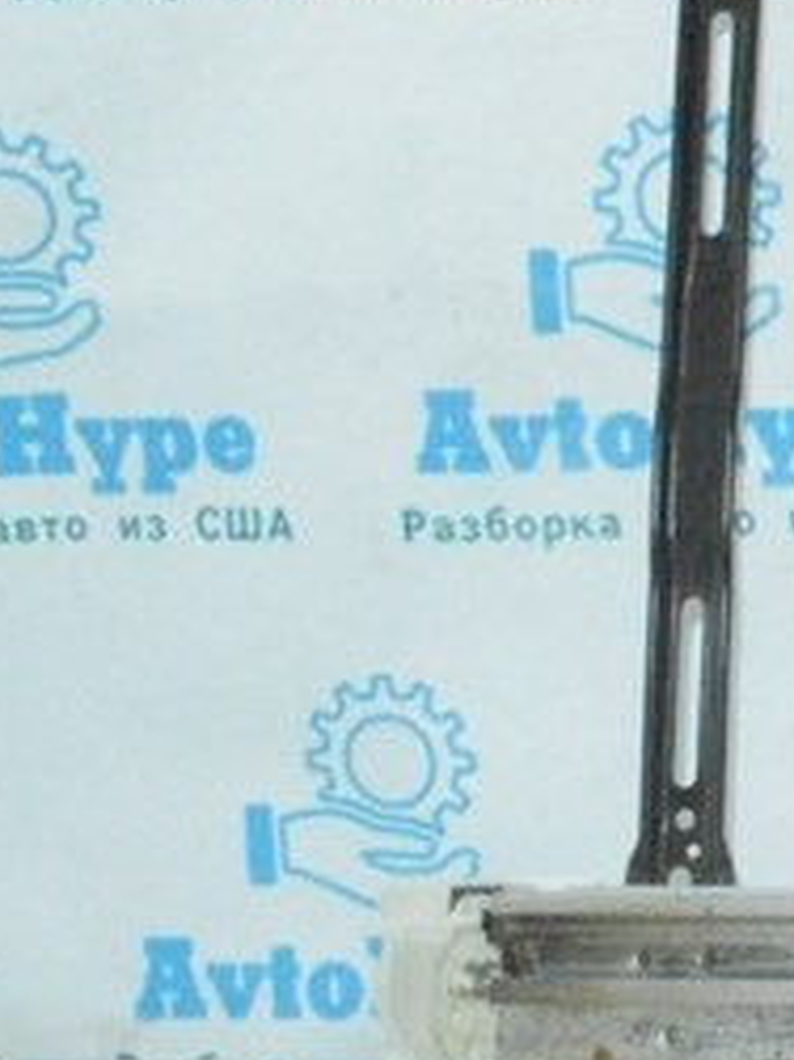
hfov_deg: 12.3
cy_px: -78
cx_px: 1596
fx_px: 3245
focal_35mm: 106
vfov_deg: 18.0
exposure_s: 1/200
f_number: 16
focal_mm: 18
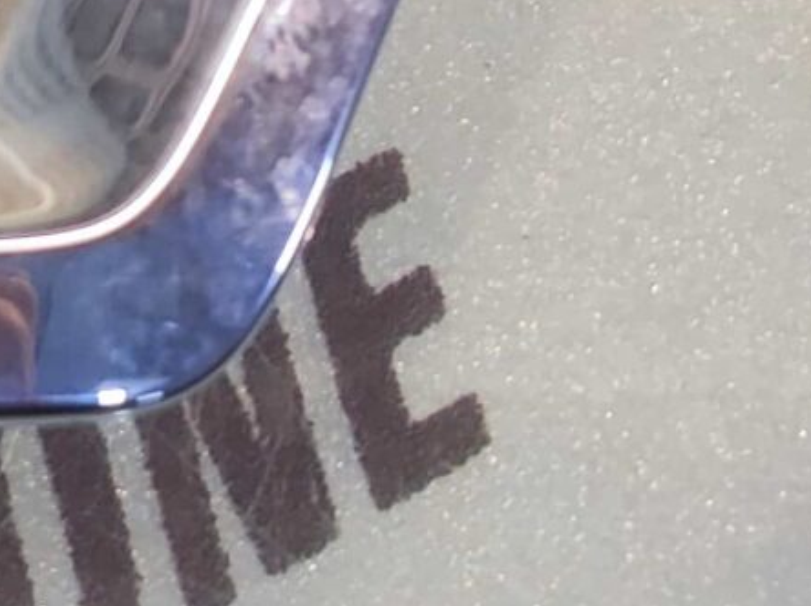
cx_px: -946
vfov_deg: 12.7
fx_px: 2294
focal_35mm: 98
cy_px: -710
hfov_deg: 15.0
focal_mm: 4.74
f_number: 1.79
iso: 123
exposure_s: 1/33
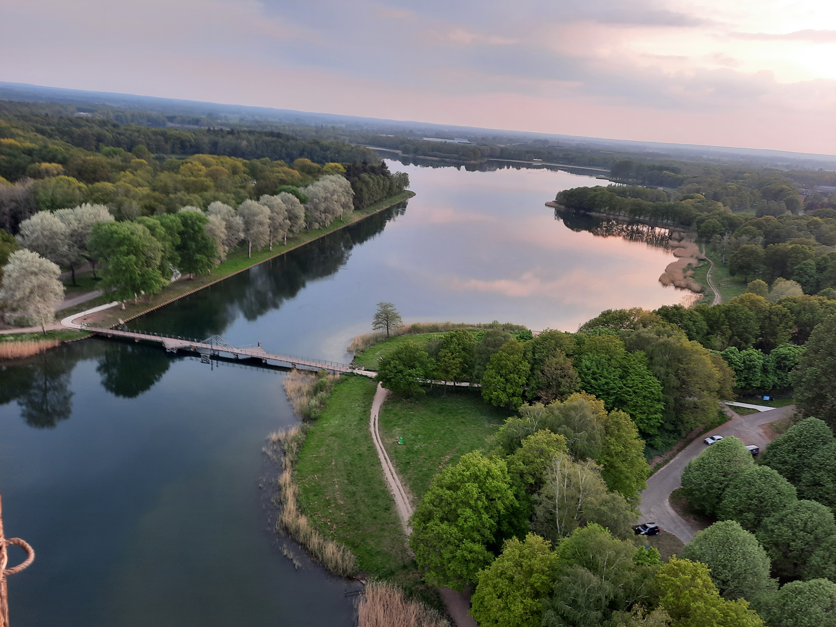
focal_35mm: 25
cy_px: 314
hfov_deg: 69.4
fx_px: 604
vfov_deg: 54.9
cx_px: 418
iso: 40
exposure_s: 1/50
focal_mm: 4.6
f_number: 2
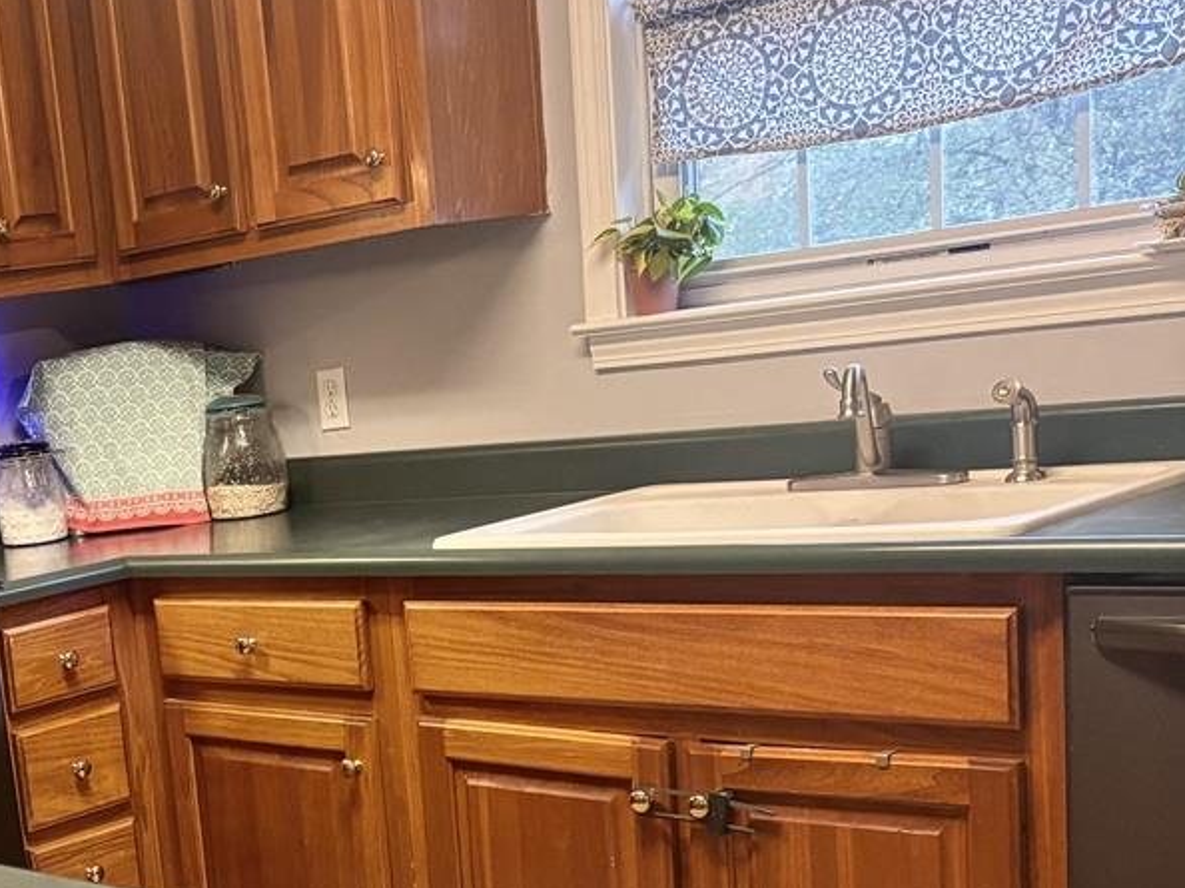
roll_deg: +6.9
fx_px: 1916
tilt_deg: -12.6
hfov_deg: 31.6
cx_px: -12
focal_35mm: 56
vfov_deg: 25.1
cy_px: 835
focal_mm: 5.96
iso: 400
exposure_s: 1/60
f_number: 1.6
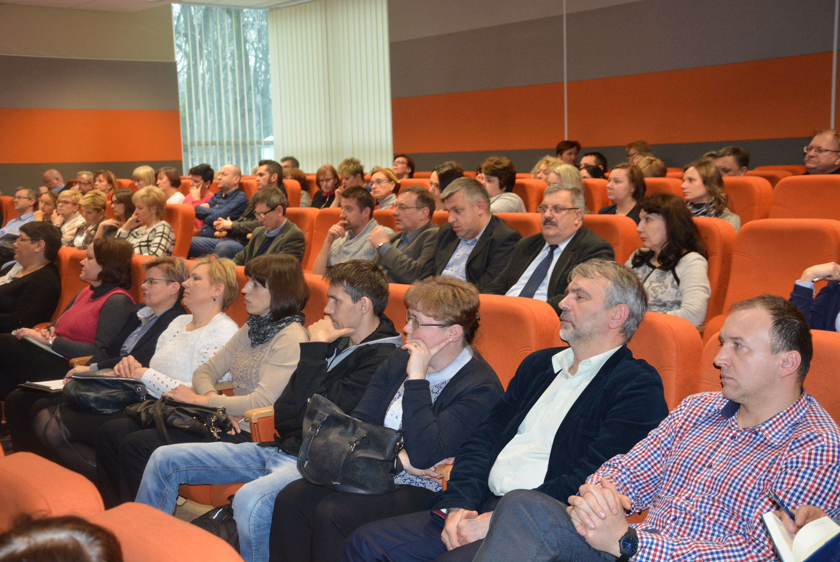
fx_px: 1191
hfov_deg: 38.9
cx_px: 420
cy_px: 281
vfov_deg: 26.5
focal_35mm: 51
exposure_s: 1/60
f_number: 4.2
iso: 1250
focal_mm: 34
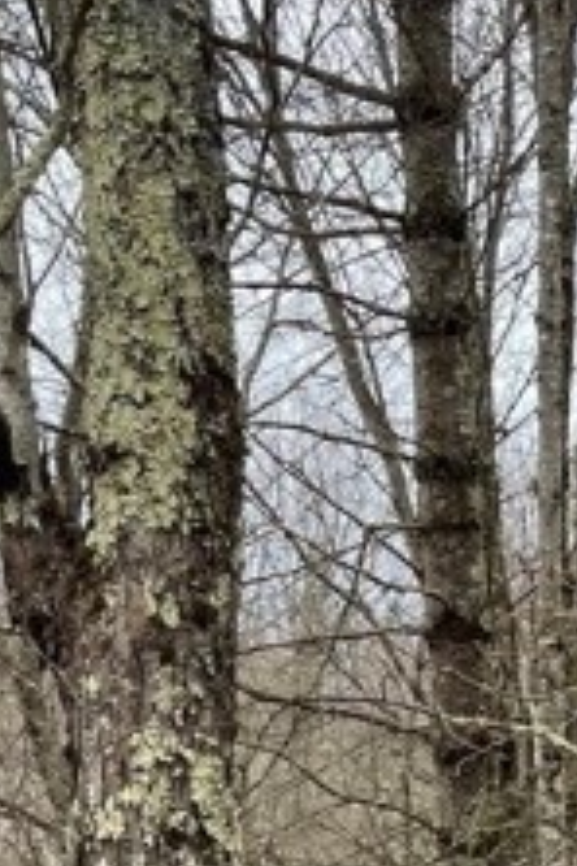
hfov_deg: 15.2
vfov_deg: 19.5
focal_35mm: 90
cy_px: 1330
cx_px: 370
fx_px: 2164
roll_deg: +2.2
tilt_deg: -6.1
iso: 32
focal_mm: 5.1
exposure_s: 1/518
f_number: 1.6
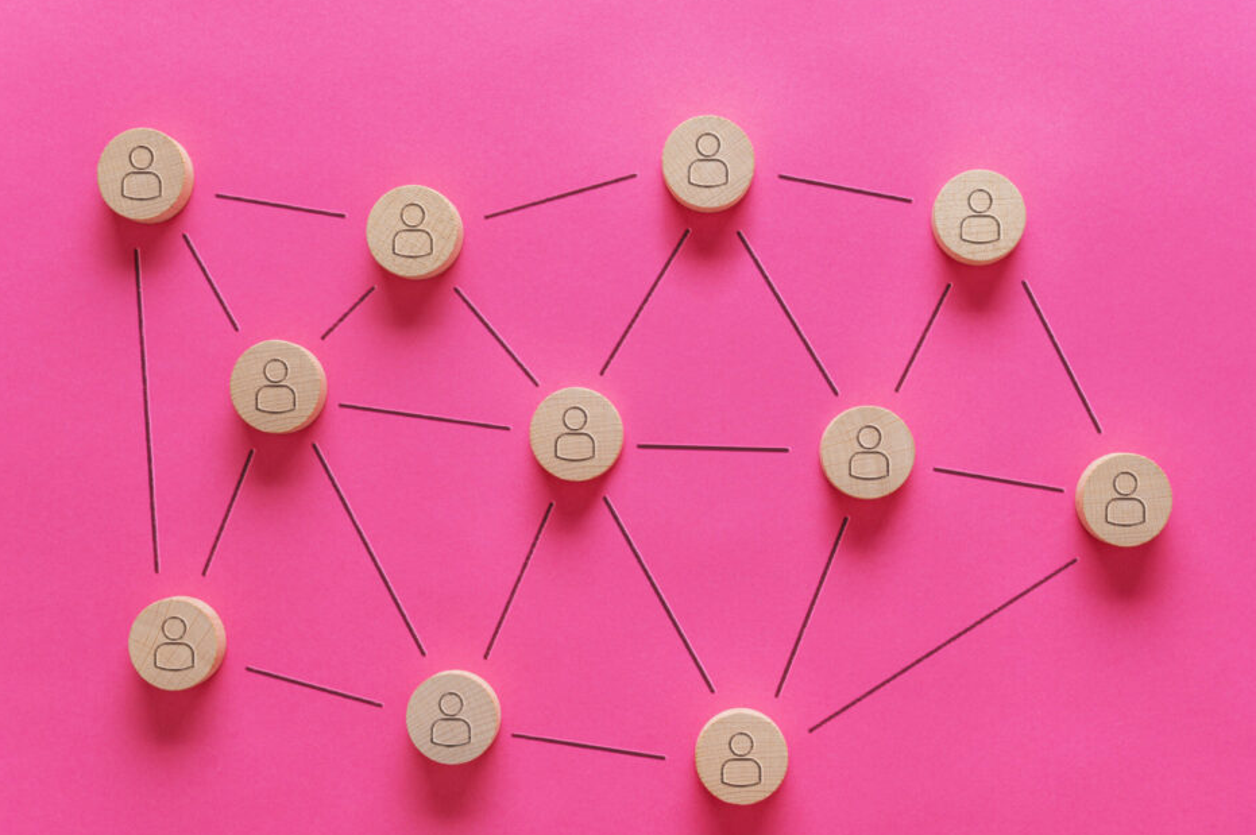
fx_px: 2684
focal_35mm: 77
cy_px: 450
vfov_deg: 17.7
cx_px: 665
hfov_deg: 26.3
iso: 100
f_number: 8
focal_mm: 70
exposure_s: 1/160
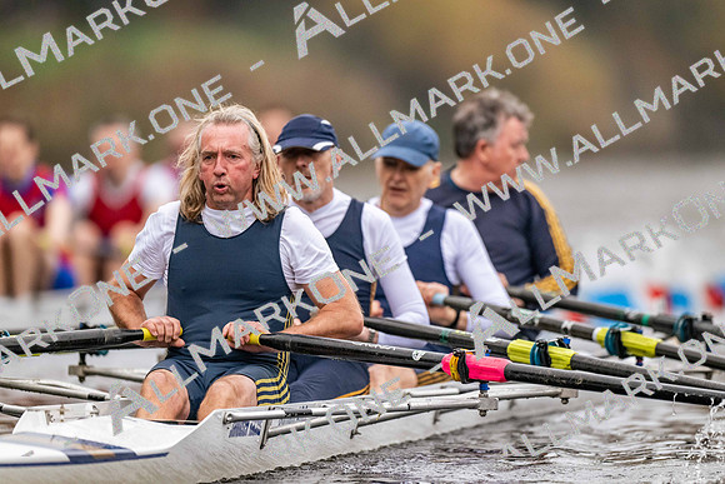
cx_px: 362
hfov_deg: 3.4
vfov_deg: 2.3
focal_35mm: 600
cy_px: 242
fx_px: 12086
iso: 3600
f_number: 4
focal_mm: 600
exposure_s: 1/2500
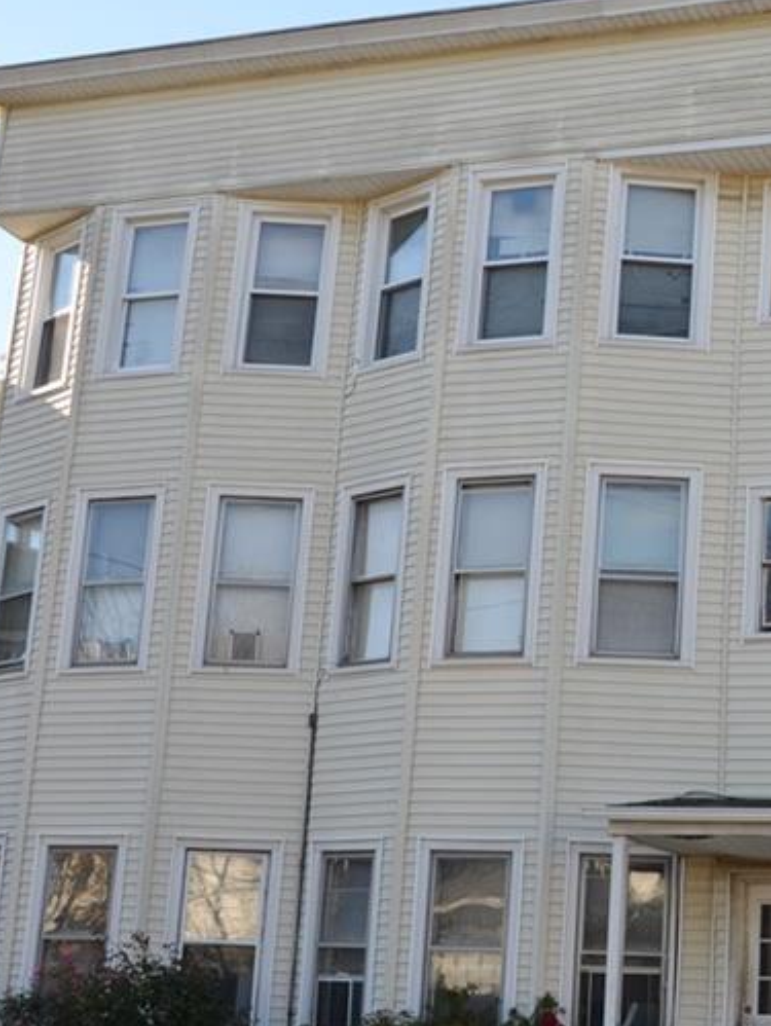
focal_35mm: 59
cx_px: 927
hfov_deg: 22.8
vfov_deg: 32.6
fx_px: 1750
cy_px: 608
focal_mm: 20
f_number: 8
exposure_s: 1/250
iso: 200
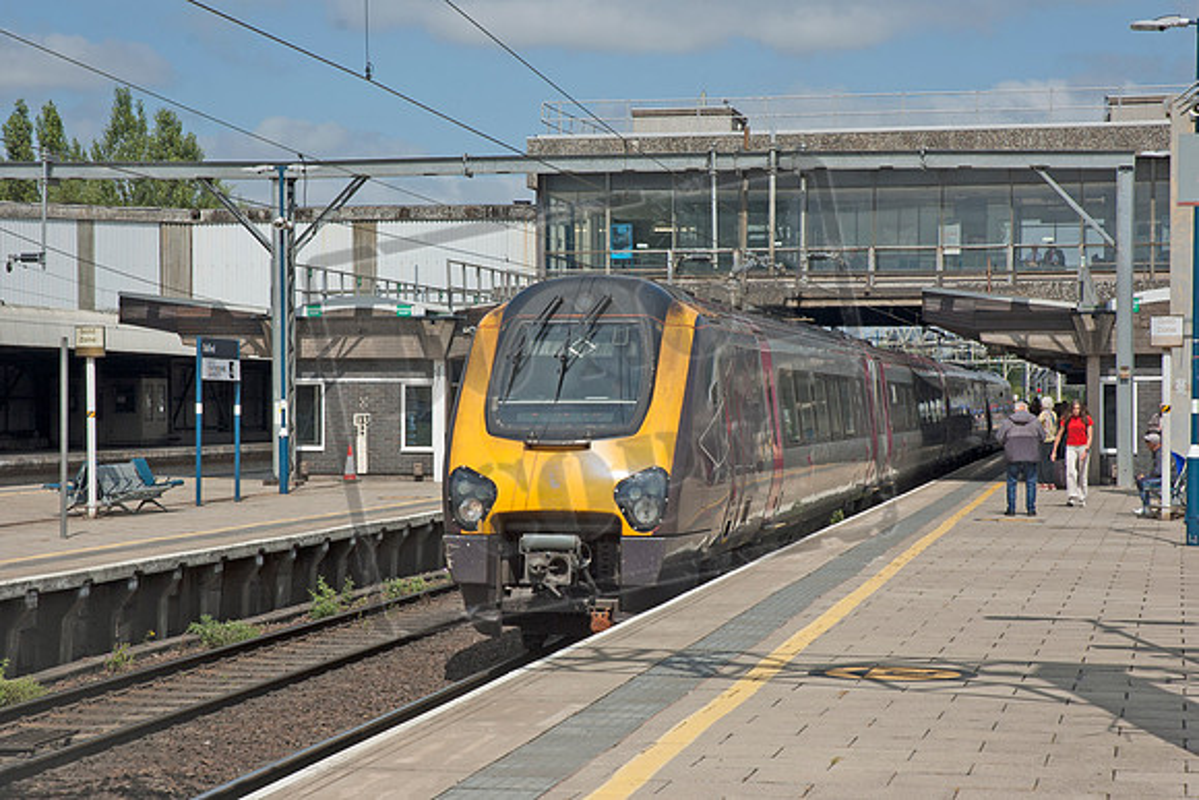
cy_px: 400
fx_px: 2748
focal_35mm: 82
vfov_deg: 16.6
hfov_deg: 24.6
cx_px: 600
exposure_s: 1/320
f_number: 10
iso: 200
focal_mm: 55
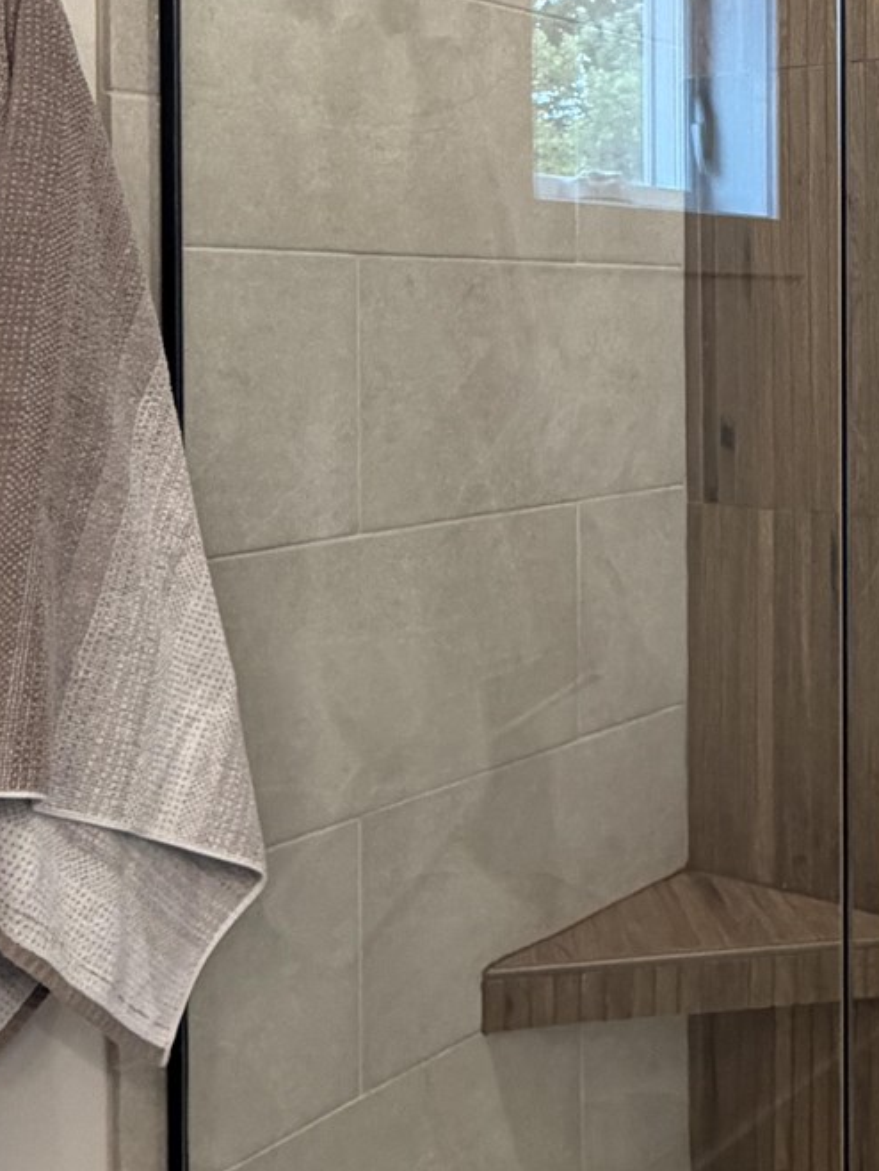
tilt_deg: +0.4
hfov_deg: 28.5
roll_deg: -0.6
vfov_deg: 38.2
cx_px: 804
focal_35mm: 49
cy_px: 347
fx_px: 1658
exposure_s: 1/120
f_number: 2.2
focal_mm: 2.22
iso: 250
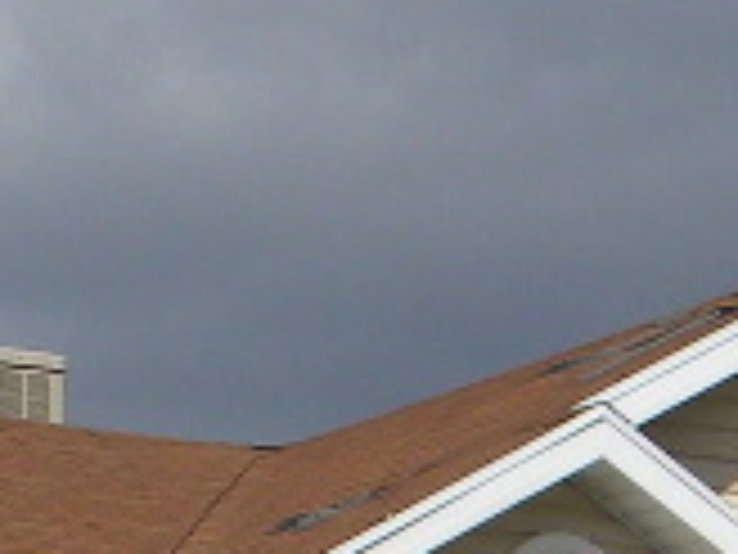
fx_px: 6247
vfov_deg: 5.0
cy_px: 1018
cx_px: -324
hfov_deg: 6.7
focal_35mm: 293
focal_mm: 8.6
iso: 80
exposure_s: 1/495
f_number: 7.8
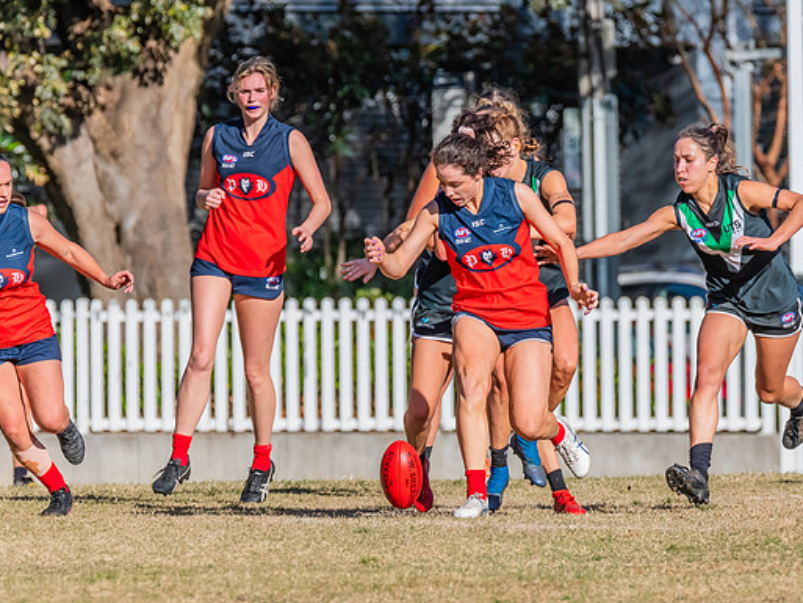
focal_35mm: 746
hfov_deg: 2.7
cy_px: 346
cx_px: 525
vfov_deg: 2.0
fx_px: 17309
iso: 800
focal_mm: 450
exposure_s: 1/1600
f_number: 11
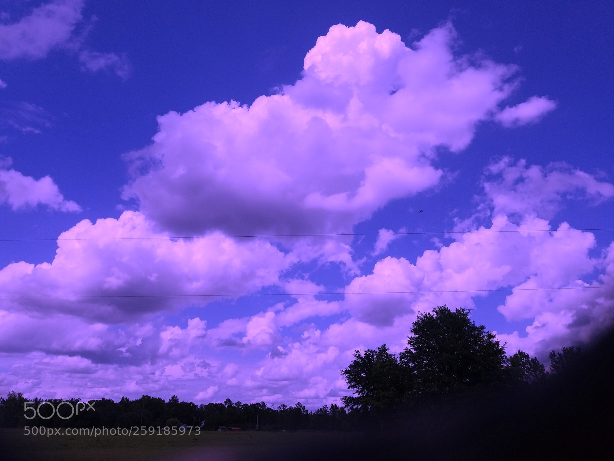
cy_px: 230
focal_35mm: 26
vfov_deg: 53.1
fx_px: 461
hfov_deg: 67.3
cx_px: 307
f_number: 1.7
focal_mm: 4.25
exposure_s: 1/5152
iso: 50
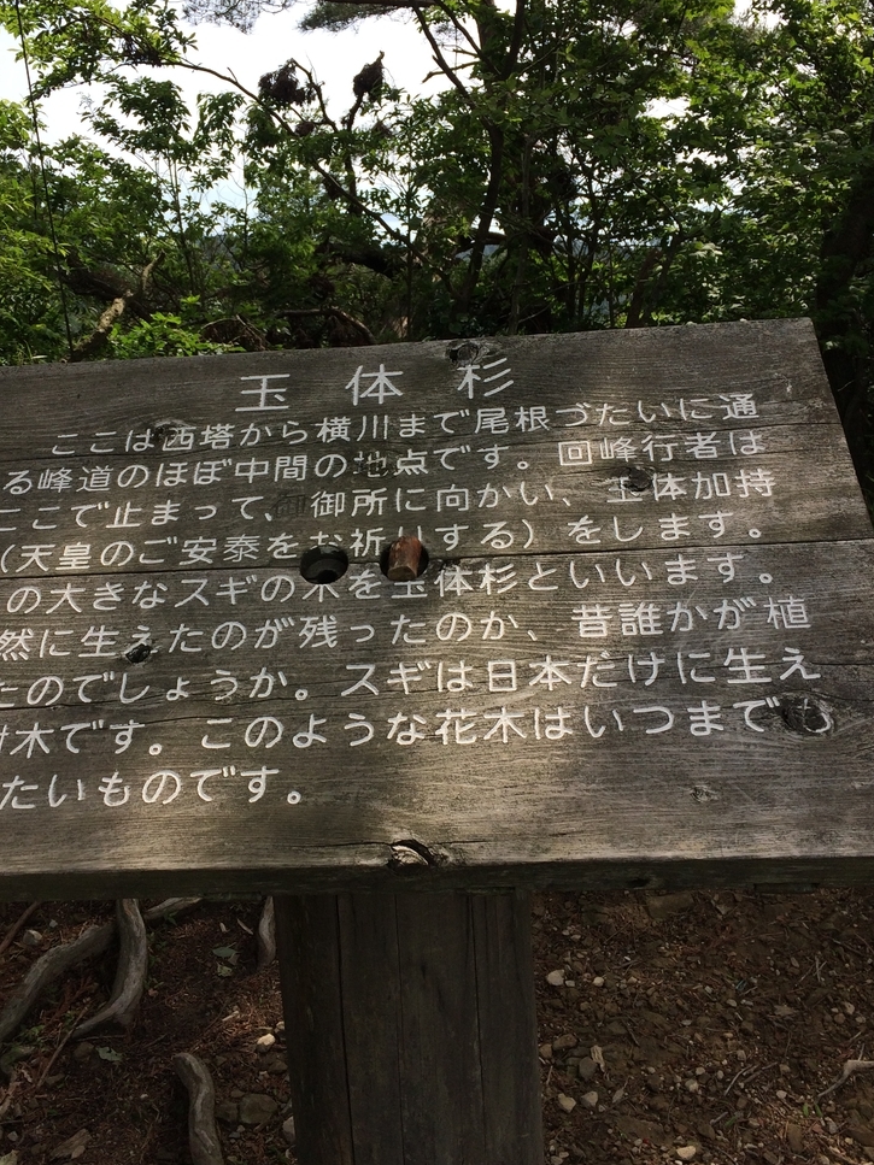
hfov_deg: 39.5
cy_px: 522
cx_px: 366
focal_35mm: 36
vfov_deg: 51.3
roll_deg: +1.4
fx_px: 1212
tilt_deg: -18.0
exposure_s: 1/1109
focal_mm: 4.15
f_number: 2.2
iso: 32
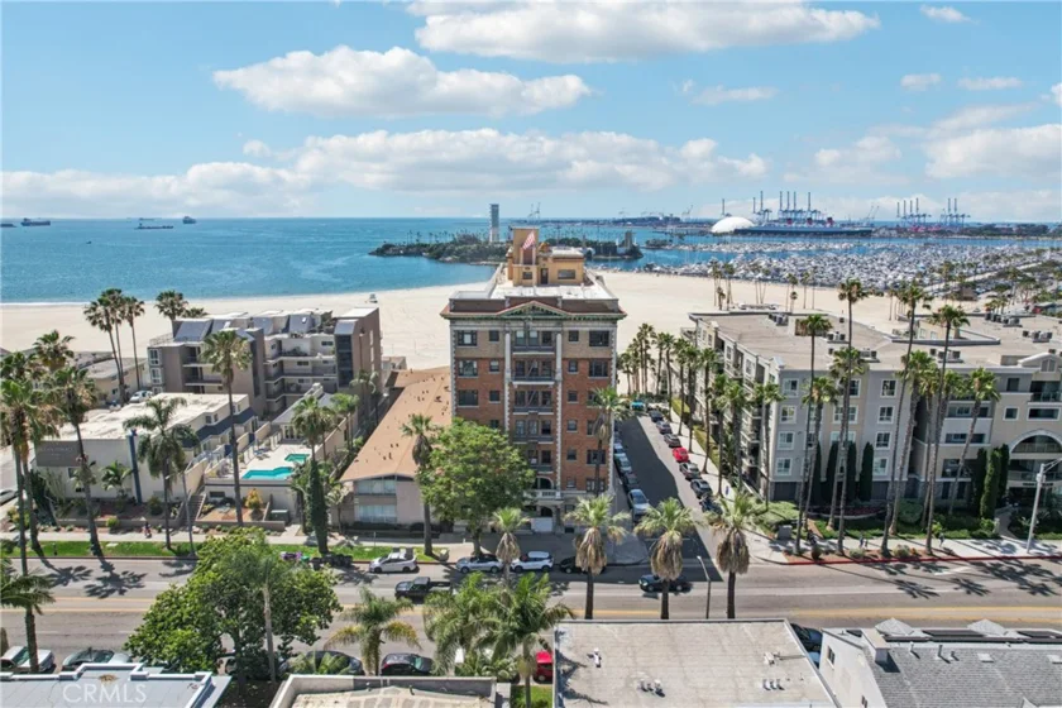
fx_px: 649
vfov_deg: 57.2
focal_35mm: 22
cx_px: 531
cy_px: 354
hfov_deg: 78.6
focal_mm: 8.4
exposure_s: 1/1600
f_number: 2.8
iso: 120
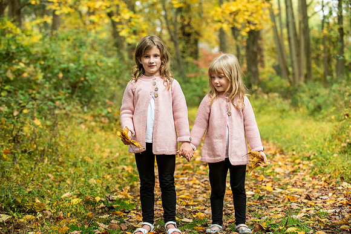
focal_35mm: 82
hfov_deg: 24.8
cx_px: 176
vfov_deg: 16.7
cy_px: 117
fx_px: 800
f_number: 4
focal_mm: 82
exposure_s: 1/160
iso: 640
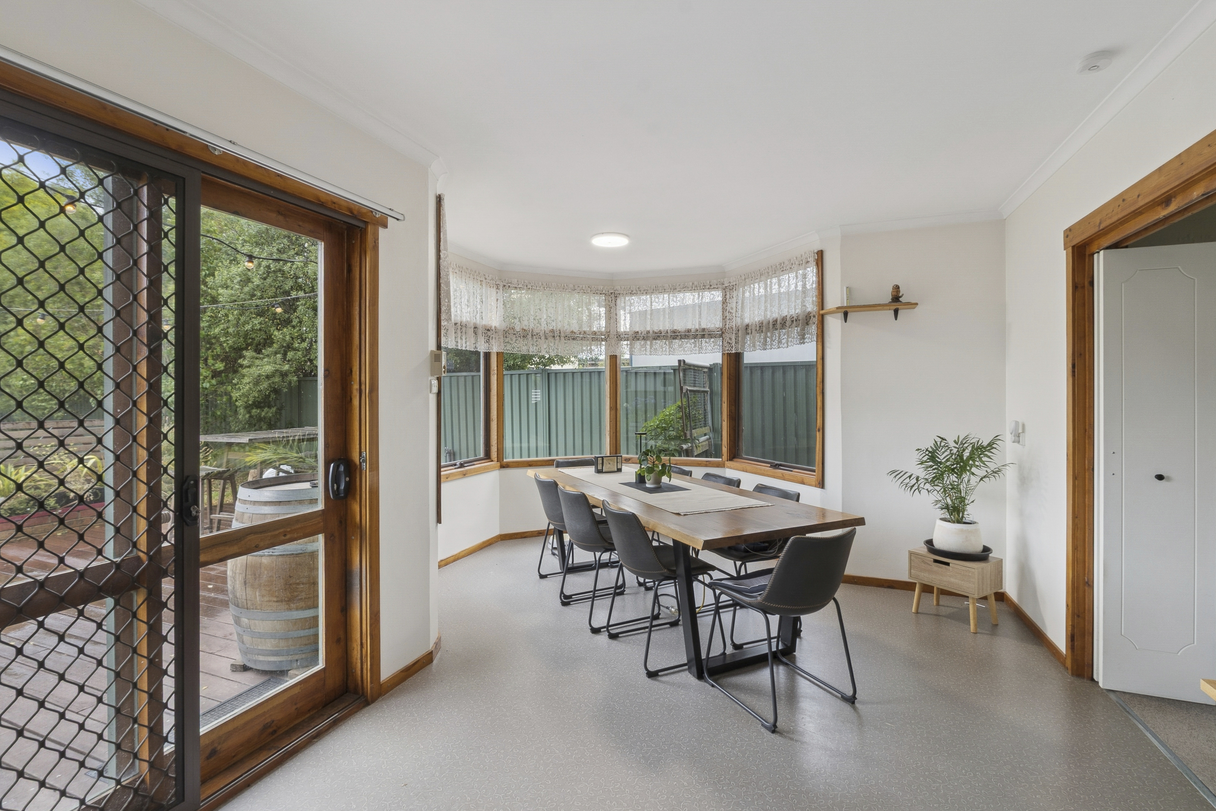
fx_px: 540
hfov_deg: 96.7
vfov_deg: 73.7
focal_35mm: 16
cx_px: 608
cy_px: 406
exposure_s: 1/4
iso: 100
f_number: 11
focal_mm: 10.9
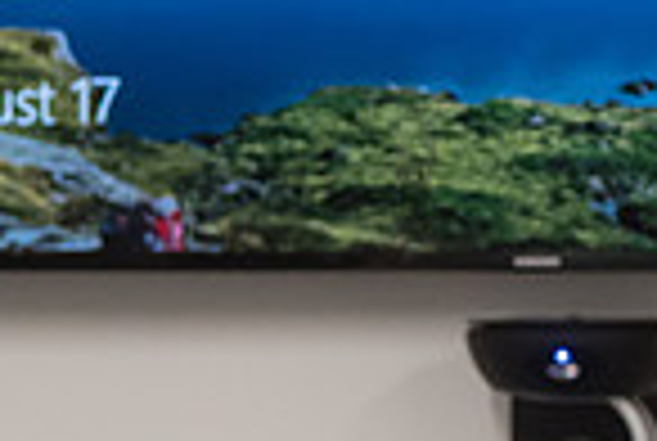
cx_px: -459
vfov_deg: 4.0
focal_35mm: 341
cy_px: 835
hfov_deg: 5.9
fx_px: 6236
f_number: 4.5
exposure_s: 1/250
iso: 2500
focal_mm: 86
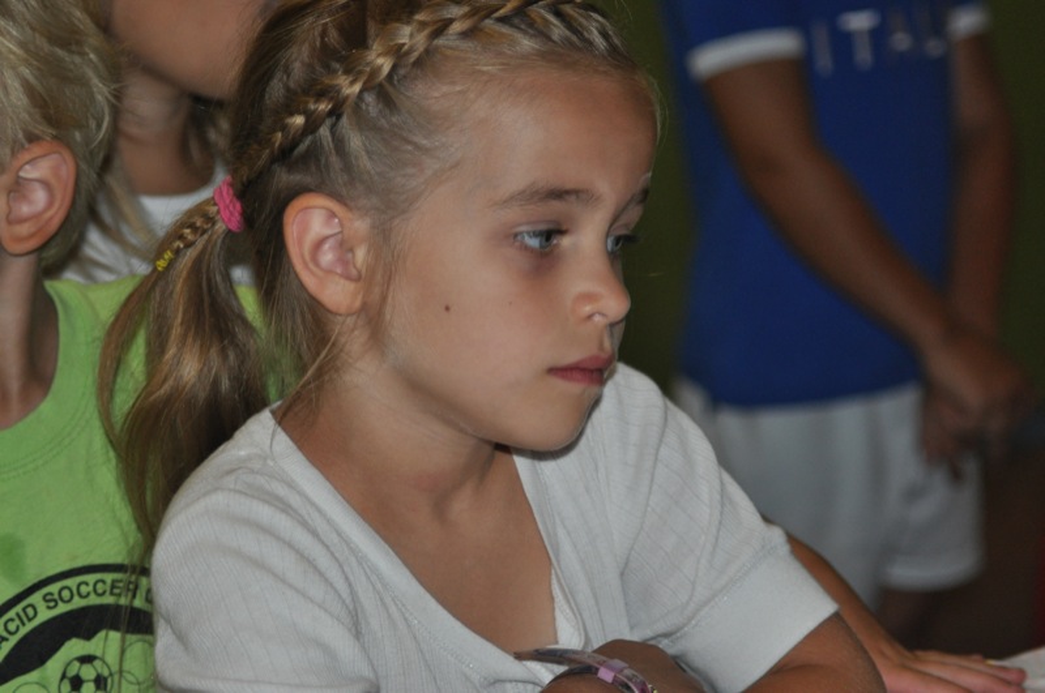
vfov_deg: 13.0
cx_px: 522
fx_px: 3044
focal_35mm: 105
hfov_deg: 19.5
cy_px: 346
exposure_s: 1/60
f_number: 4
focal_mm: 70
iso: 800
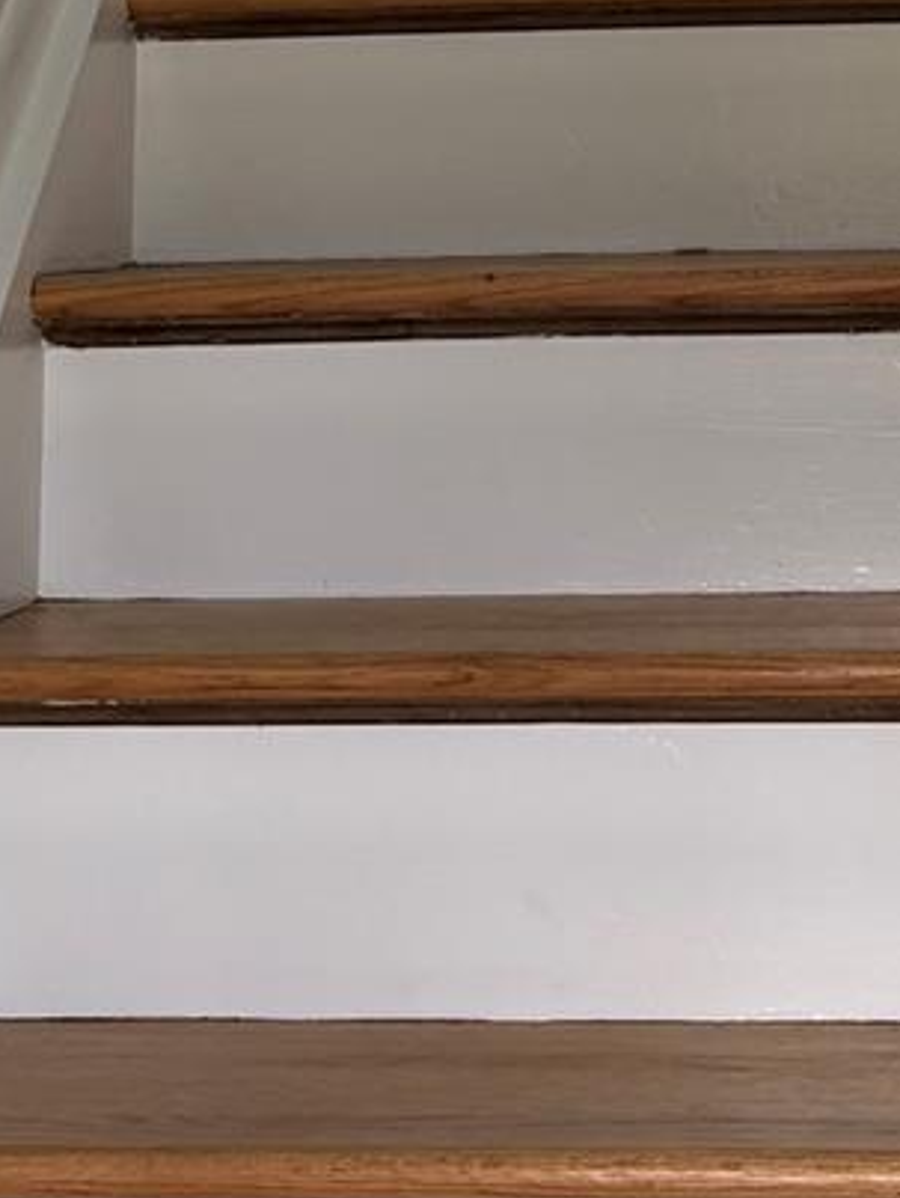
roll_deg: +0.7
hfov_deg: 14.9
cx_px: 731
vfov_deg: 18.1
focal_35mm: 99
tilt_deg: +10.0
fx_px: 3427
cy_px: -490
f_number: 1.6
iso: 50
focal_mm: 5.96
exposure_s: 1/127
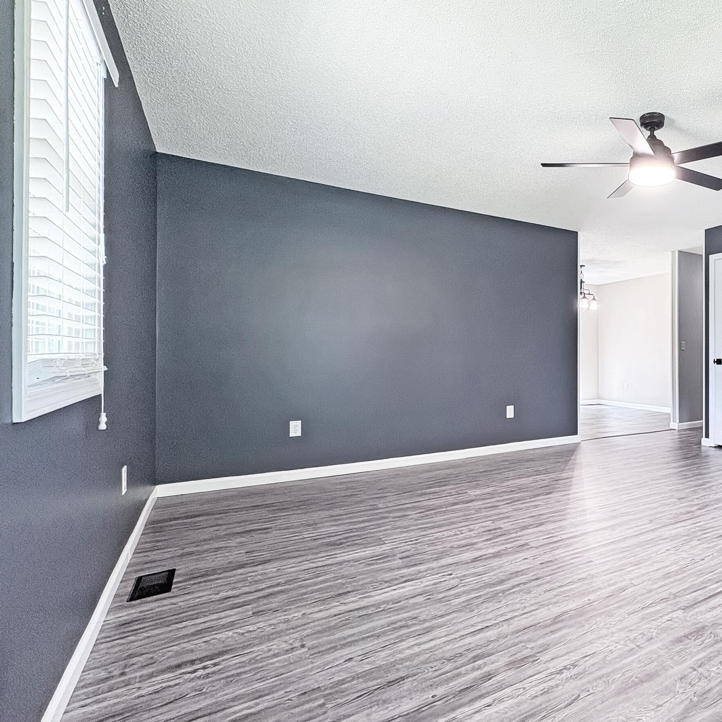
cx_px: 590
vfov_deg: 72.1
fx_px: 496
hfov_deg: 64.9
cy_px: 352
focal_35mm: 21
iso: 200
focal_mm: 2.22
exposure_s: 1/42
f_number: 2.2
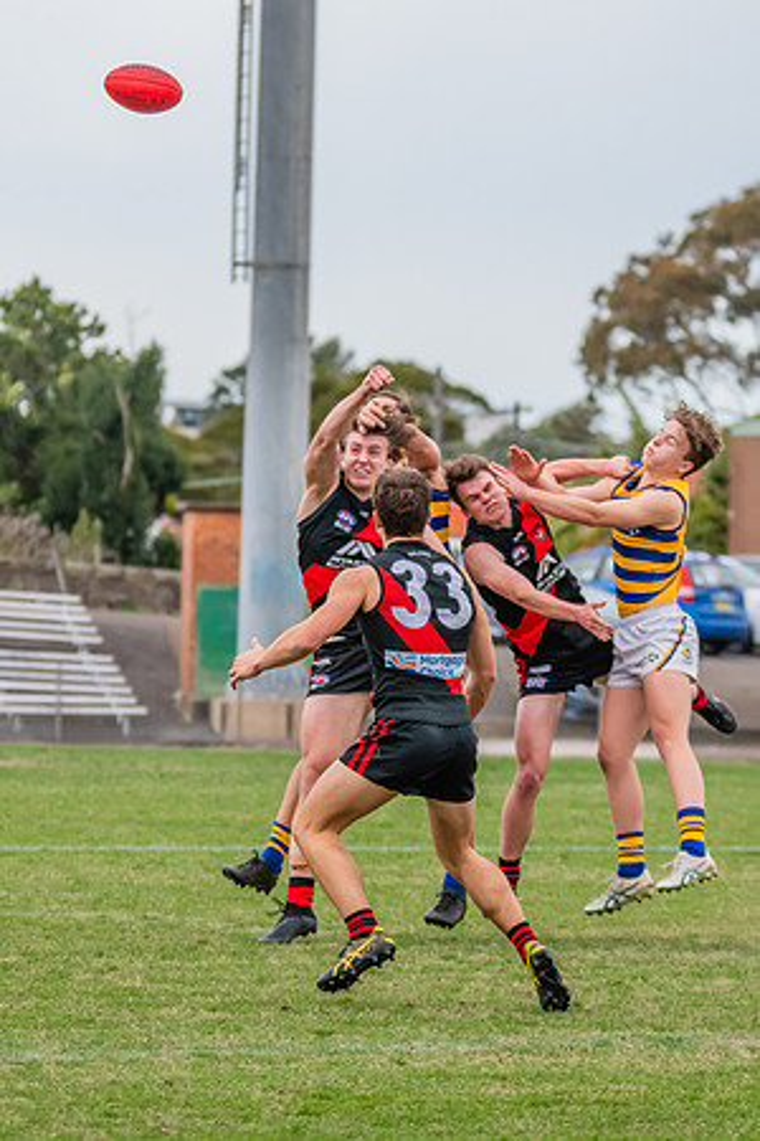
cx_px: 347
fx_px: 11044
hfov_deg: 3.9
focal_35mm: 349
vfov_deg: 5.9
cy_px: 575
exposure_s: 1/1600
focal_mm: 180
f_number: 6.3
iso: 800
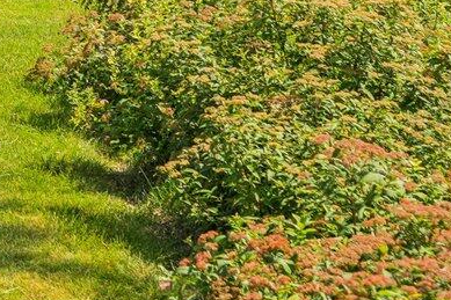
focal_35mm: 179
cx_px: -592
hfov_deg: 10.2
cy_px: -435
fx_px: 2241
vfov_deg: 7.2
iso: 100
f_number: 6.3
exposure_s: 1/200
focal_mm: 34
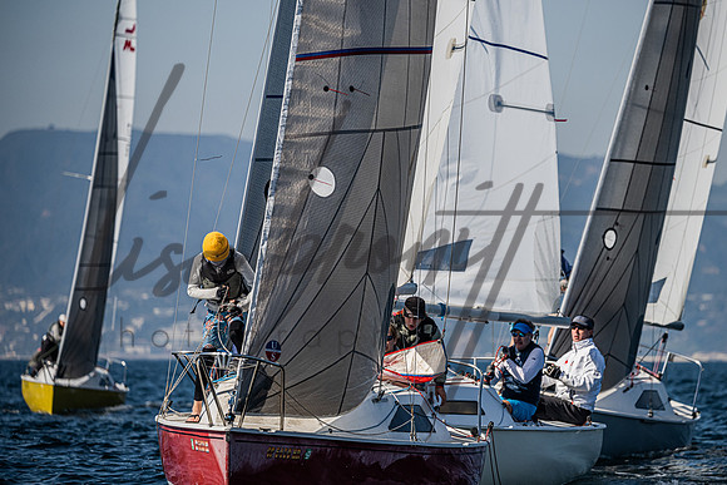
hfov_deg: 7.0
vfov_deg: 4.6
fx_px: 5976
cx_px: 418
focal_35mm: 296
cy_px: 222
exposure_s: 1/5000
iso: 400
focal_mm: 250
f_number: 5
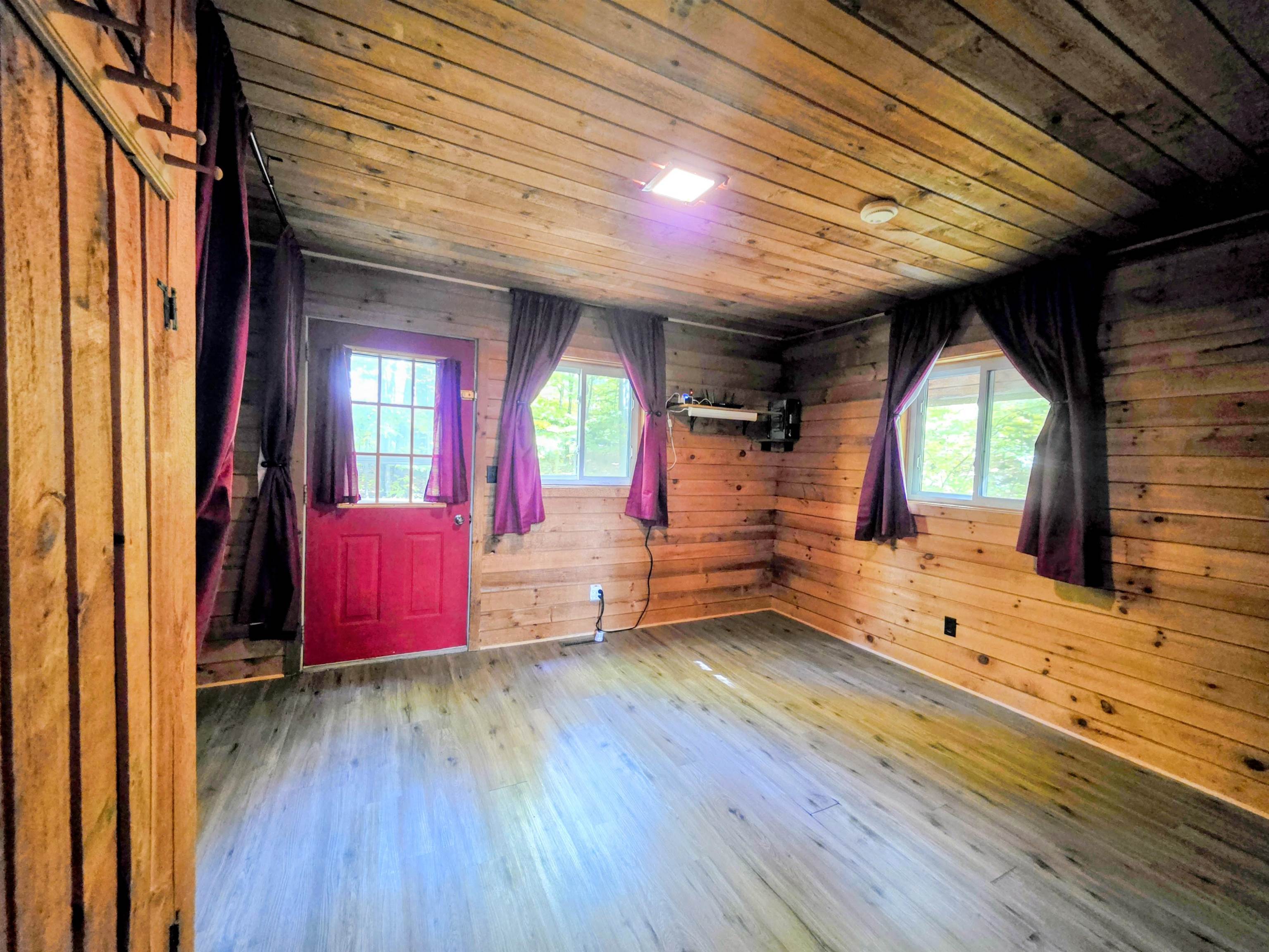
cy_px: 476
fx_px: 477
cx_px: 634
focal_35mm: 13
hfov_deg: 106.2
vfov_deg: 89.9
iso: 1000
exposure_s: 1/24
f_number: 1.9
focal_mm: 2.2
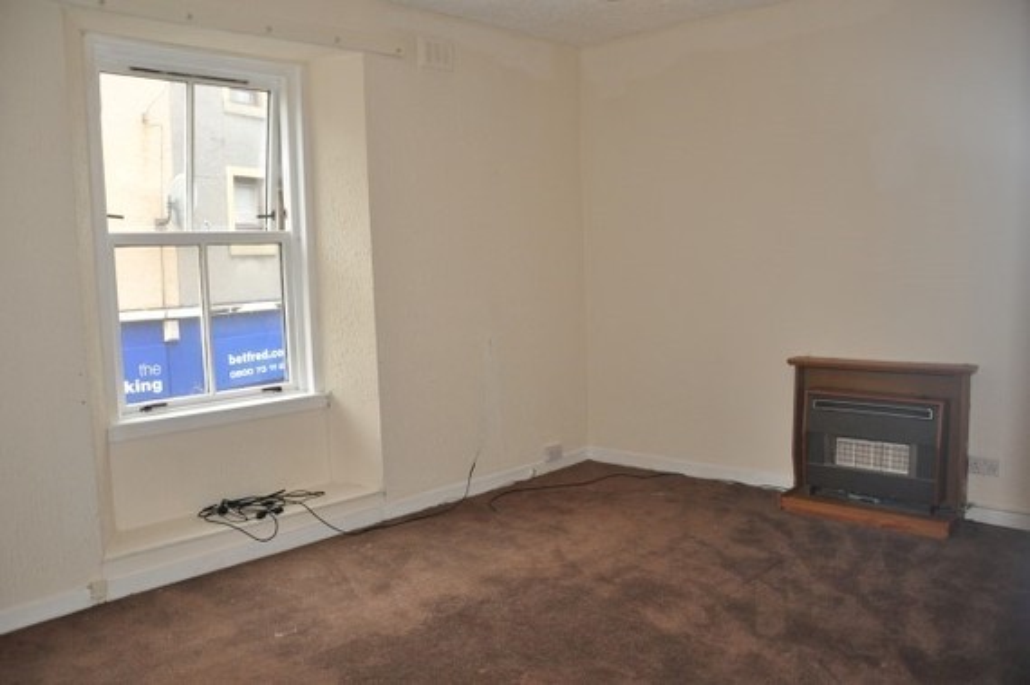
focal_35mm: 27
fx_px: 772
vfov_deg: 47.9
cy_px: 342
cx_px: 515
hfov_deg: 67.4
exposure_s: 1/60
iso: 800
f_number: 3.5
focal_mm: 18
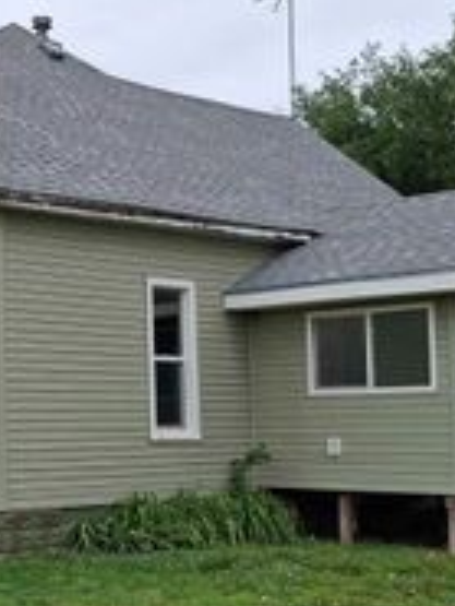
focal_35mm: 73
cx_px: 7
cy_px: 319
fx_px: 1278
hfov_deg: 19.6
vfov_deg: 26.7
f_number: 1.8
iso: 25
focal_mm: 4
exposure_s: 1/708
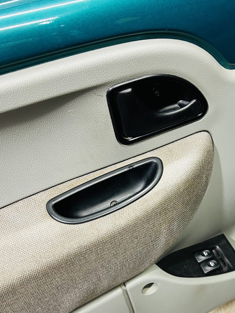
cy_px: 204
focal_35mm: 43
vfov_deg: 43.3
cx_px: 175
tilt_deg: -50.9
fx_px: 389
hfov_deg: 33.0
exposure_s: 1/50
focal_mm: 5.7
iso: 250
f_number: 1.5
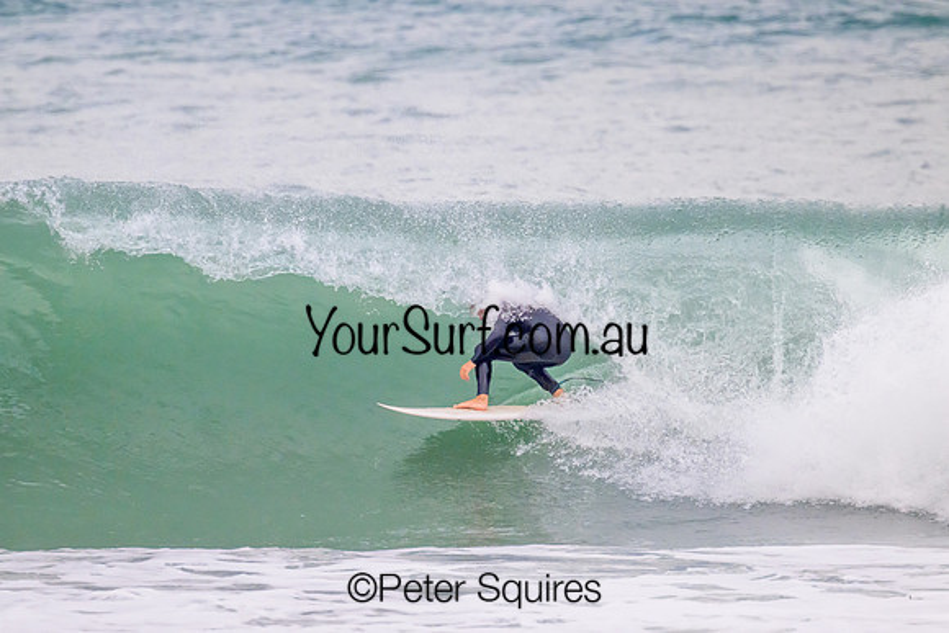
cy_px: 316
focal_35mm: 835
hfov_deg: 2.5
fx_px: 22025
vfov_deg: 1.6
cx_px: 474
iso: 4500
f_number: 11
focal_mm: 800
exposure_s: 1/2000
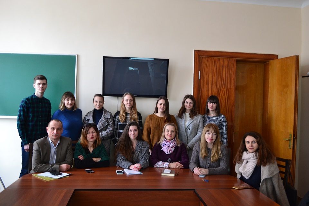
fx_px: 283
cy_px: 103
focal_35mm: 33
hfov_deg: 57.2
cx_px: 154
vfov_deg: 40.0
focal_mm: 22
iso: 800
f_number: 4
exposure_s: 1/15
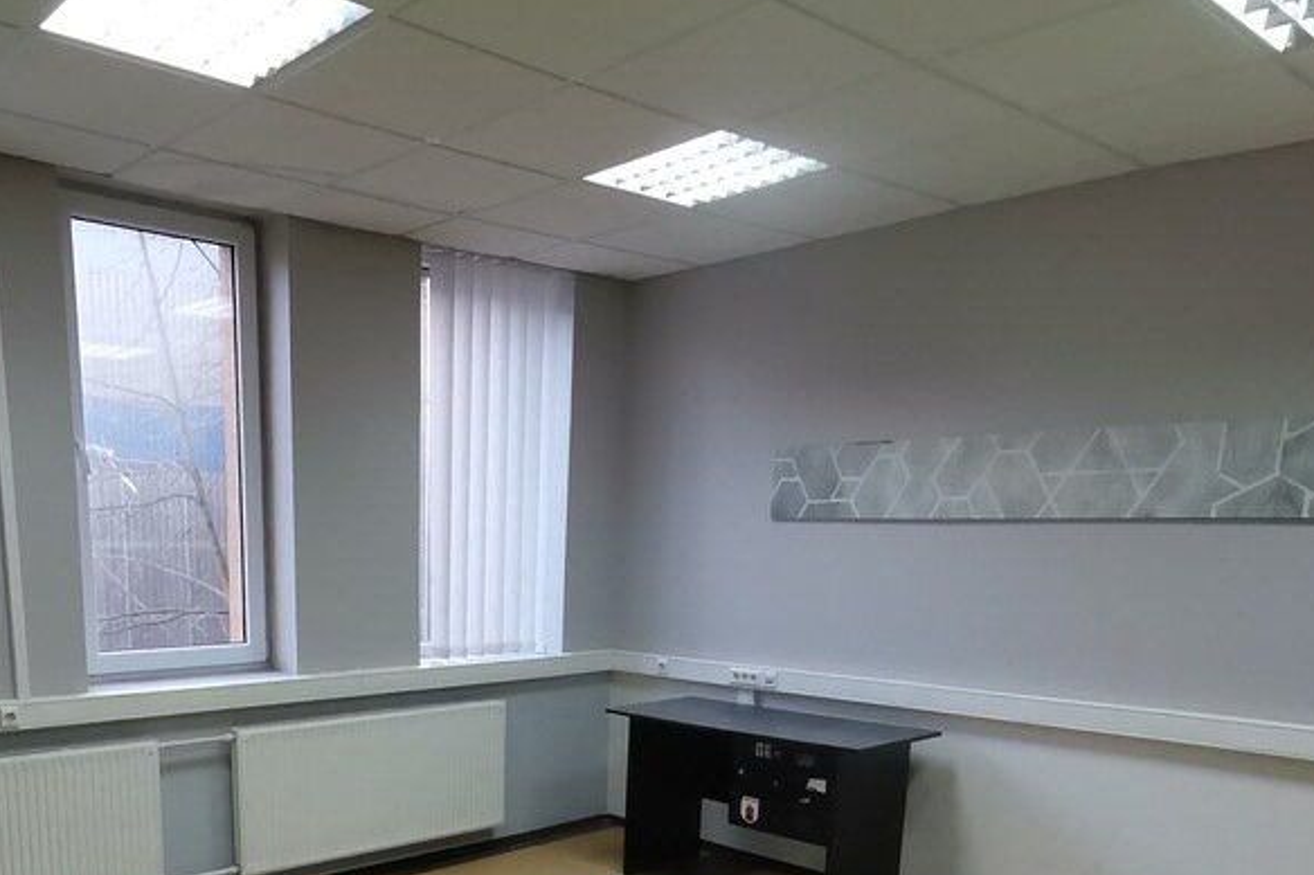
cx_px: 446
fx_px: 1131
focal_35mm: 31
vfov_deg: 39.8
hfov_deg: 59.0
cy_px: 756
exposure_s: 1/50
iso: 200
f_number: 2.4
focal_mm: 1.78
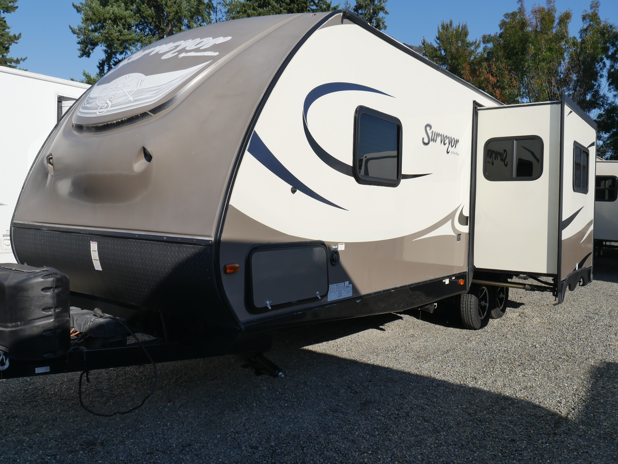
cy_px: 232
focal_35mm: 28
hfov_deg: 63.4
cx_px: 309
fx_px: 500
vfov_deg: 49.8
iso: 200
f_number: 8
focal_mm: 14
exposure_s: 1/500
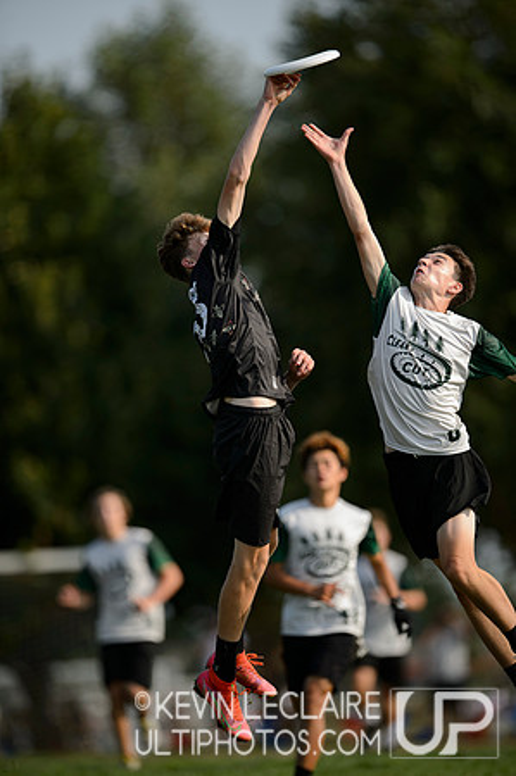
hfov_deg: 3.4
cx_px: 258
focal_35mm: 400
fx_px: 8619
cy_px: 388
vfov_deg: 5.2
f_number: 2.8
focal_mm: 400
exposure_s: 1/1600
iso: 200
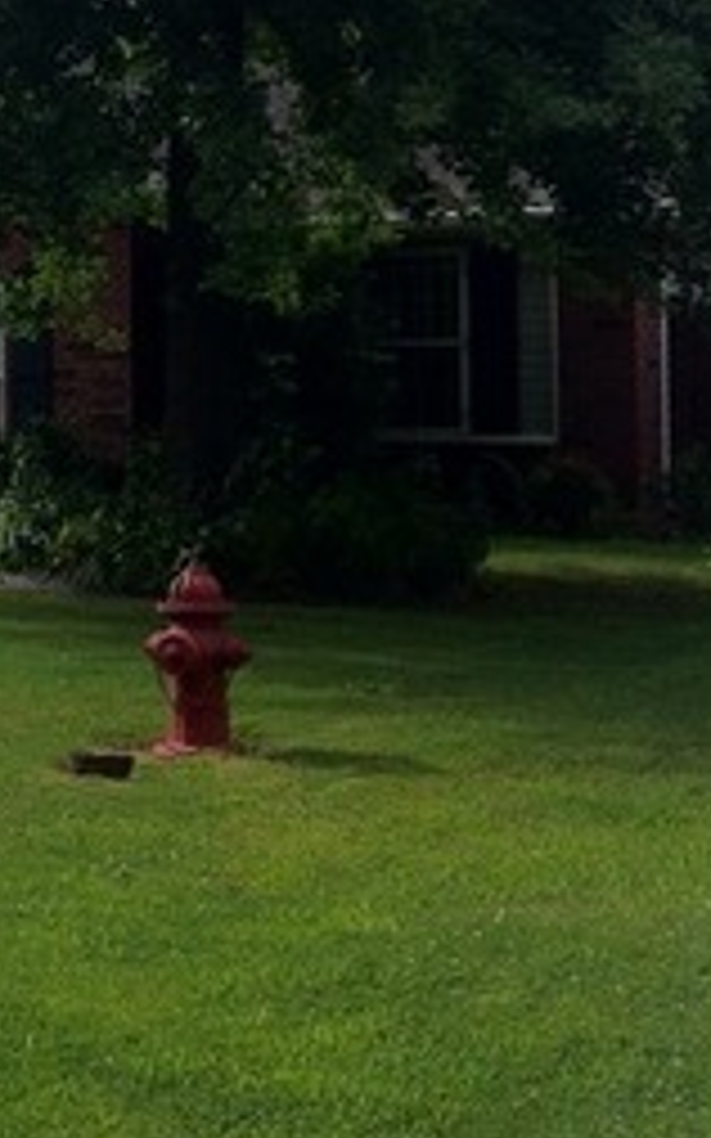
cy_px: 279
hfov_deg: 13.2
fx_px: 2730
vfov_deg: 23.3
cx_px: -612
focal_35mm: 88
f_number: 2.8
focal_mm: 3.85
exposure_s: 1/487
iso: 80
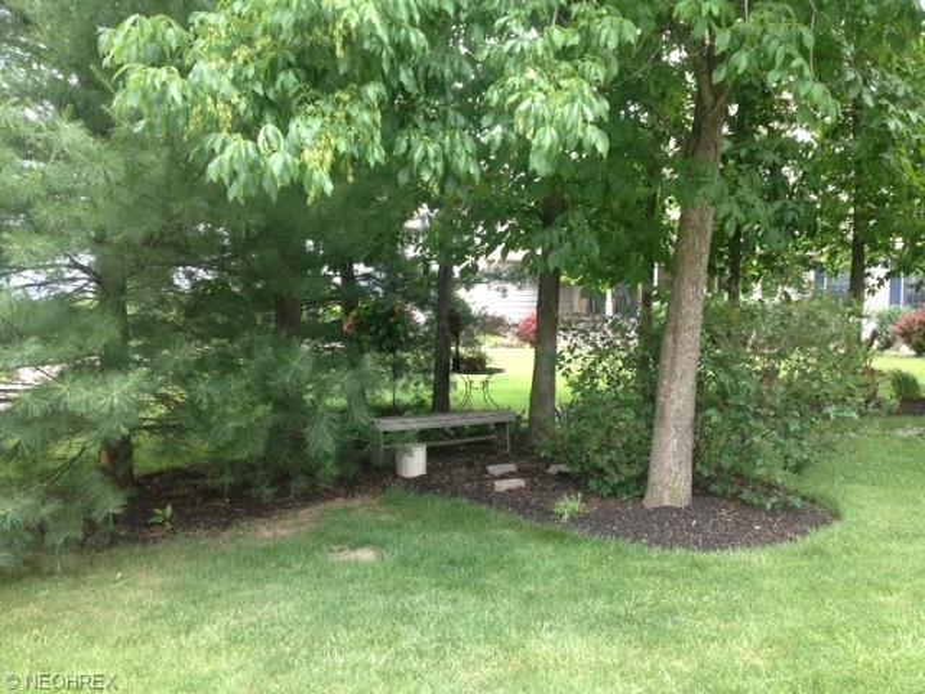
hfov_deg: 52.6
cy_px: 347
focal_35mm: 35
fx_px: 935
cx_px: 462
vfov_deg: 40.7
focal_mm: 4.28
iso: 50
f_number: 2.4
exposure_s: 1/120
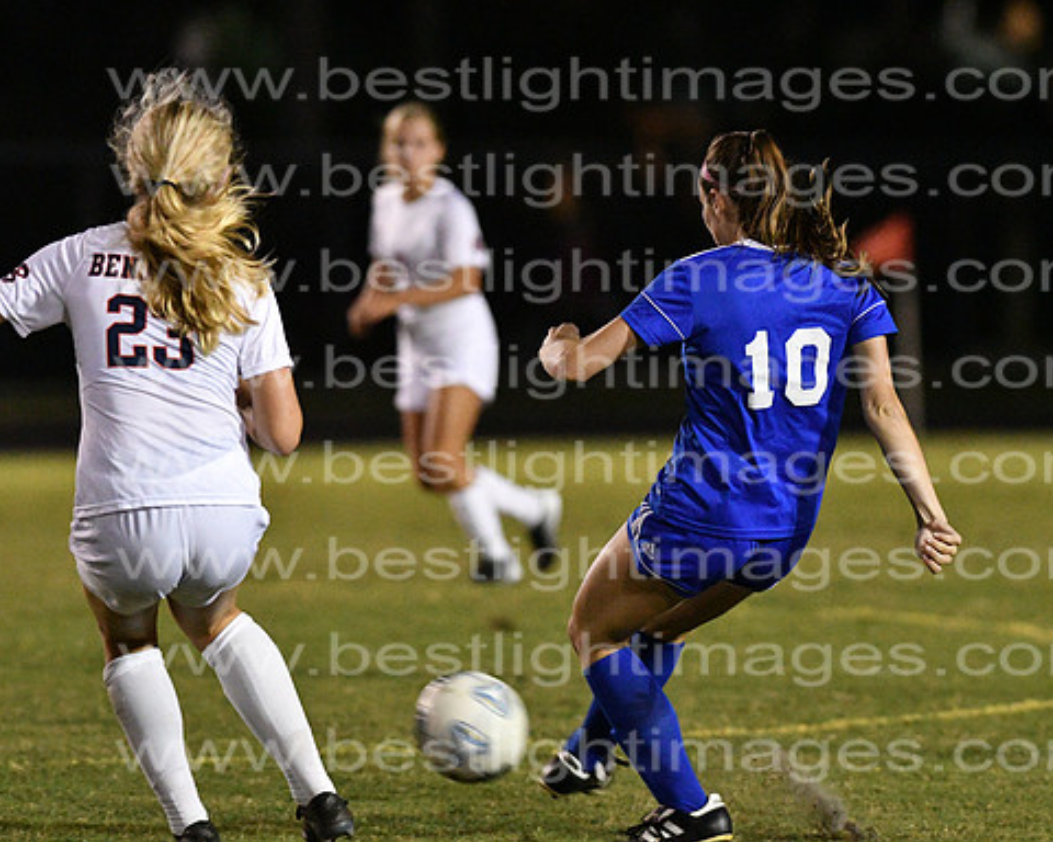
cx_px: 614
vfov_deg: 3.0
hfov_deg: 3.8
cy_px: 420
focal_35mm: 510
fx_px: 15894
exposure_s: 1/640
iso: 10000
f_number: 3.5
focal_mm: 300
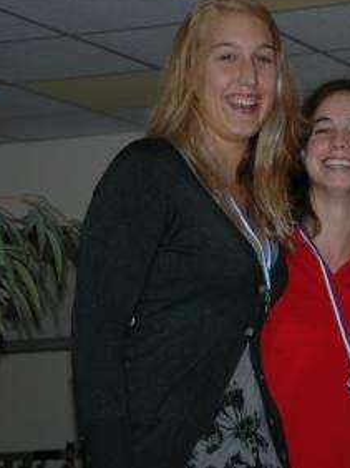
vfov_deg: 13.9
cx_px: 304
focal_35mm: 142
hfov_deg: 10.4
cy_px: 222
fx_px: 1917
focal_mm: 62
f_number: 5
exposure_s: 1/60
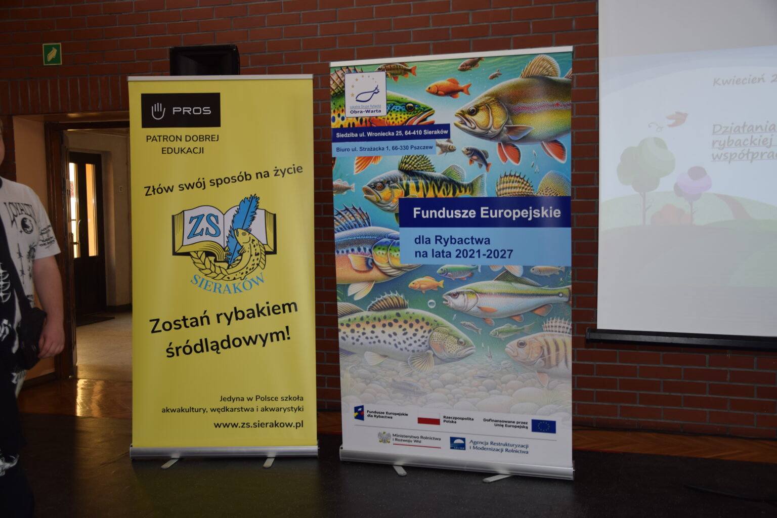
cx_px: 388
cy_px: 259
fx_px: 842
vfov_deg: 34.2
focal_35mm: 39
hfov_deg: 49.6
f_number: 4
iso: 100
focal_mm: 26
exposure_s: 1/60
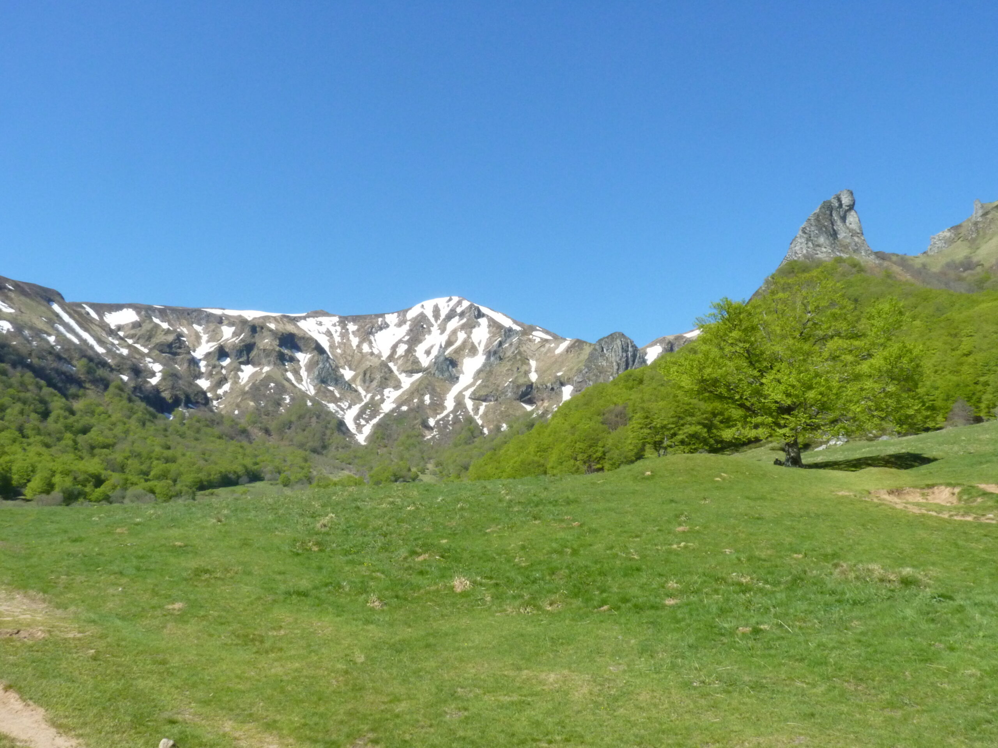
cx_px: 499
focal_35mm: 28
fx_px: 807
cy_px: 374
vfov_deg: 49.7
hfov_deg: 63.4
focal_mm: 4.9
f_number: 8
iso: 400
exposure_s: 1/500
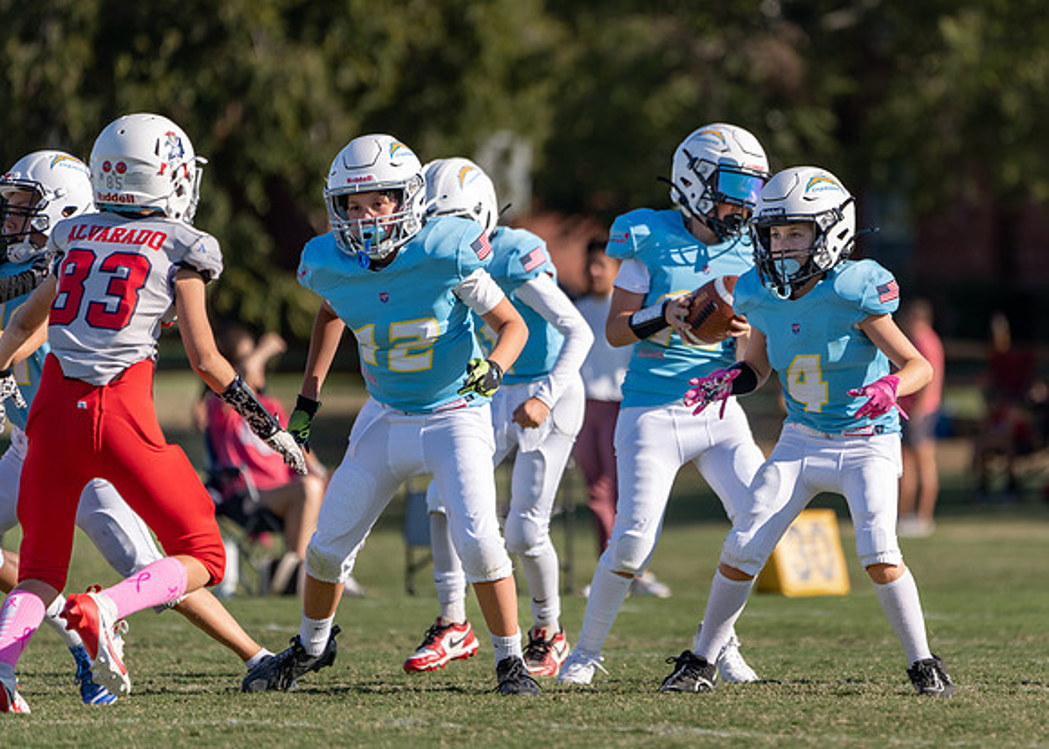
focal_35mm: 535
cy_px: 327
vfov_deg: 2.7
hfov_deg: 3.8
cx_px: 709
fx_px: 15950
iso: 200
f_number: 5.6
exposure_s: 1/1000
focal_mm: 400
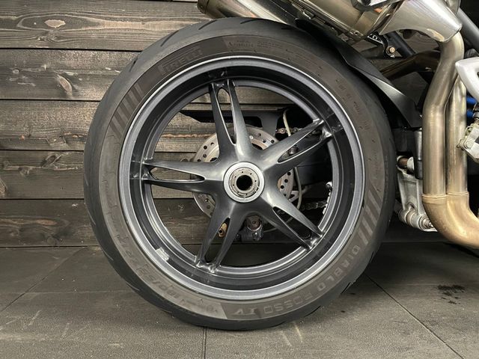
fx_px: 360
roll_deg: -0.5
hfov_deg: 67.3
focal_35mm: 26
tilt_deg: -4.5
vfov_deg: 53.1
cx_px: 240
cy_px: 180
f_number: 1.6
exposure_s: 1/25
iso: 640
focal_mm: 4.2
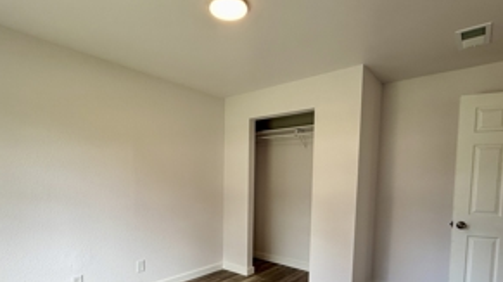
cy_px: 201
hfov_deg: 83.9
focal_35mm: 21
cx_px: 251
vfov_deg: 51.8
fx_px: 280
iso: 100
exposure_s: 1/99
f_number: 2.2
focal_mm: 2.22
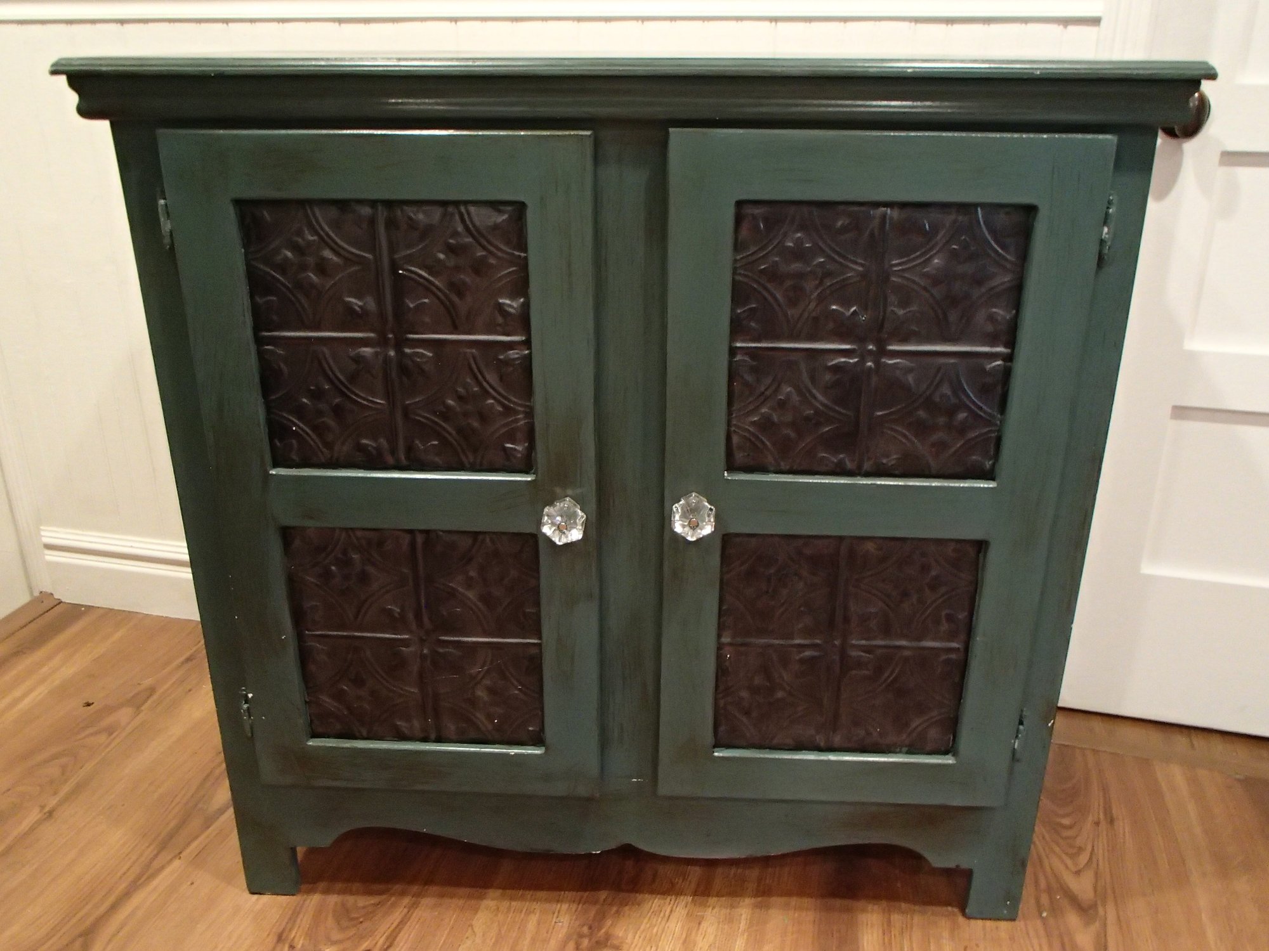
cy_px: 476
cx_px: 634
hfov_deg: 63.4
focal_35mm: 28
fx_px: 1026
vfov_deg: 49.7
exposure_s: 1/20
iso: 800
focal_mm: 5
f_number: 3.9
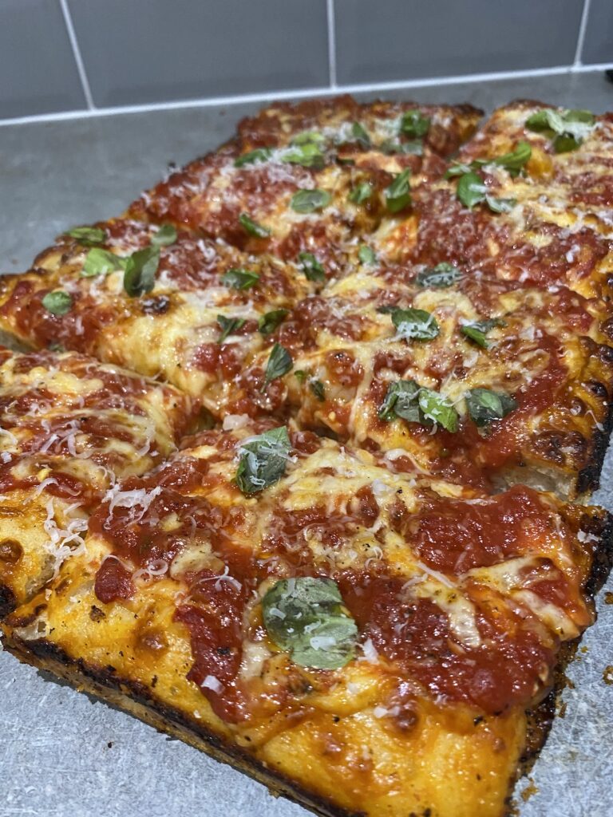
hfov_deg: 53.1
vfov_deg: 67.3
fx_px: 614
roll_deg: +6.6
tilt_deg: -40.5
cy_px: 408
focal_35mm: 26
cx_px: 306
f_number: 1.8
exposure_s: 1/60
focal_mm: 4.25
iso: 320
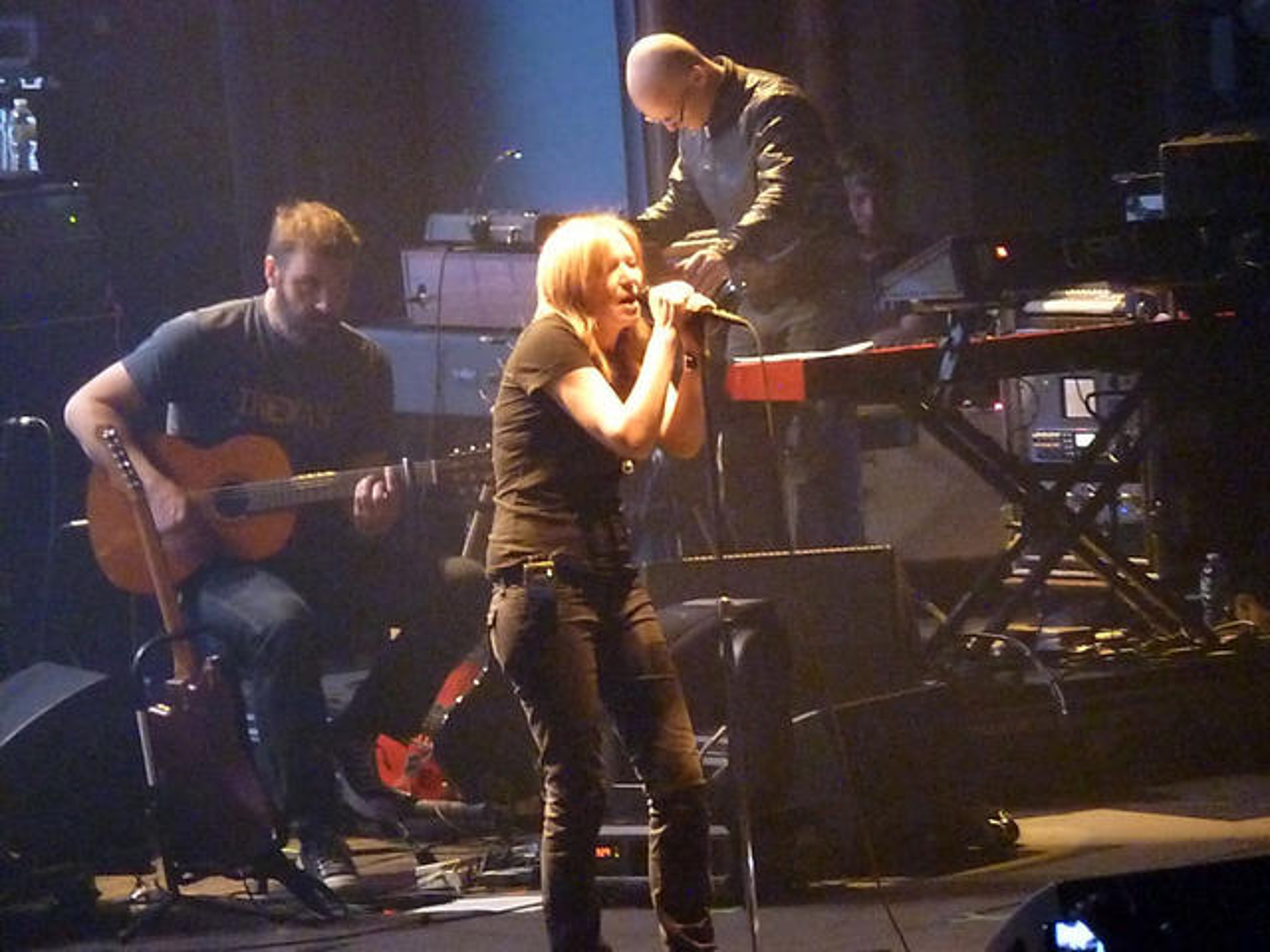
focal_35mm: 384
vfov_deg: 3.9
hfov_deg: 5.2
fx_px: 14088
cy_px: 476
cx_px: 635
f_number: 5.9
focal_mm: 68.8
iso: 3200
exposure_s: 1/15
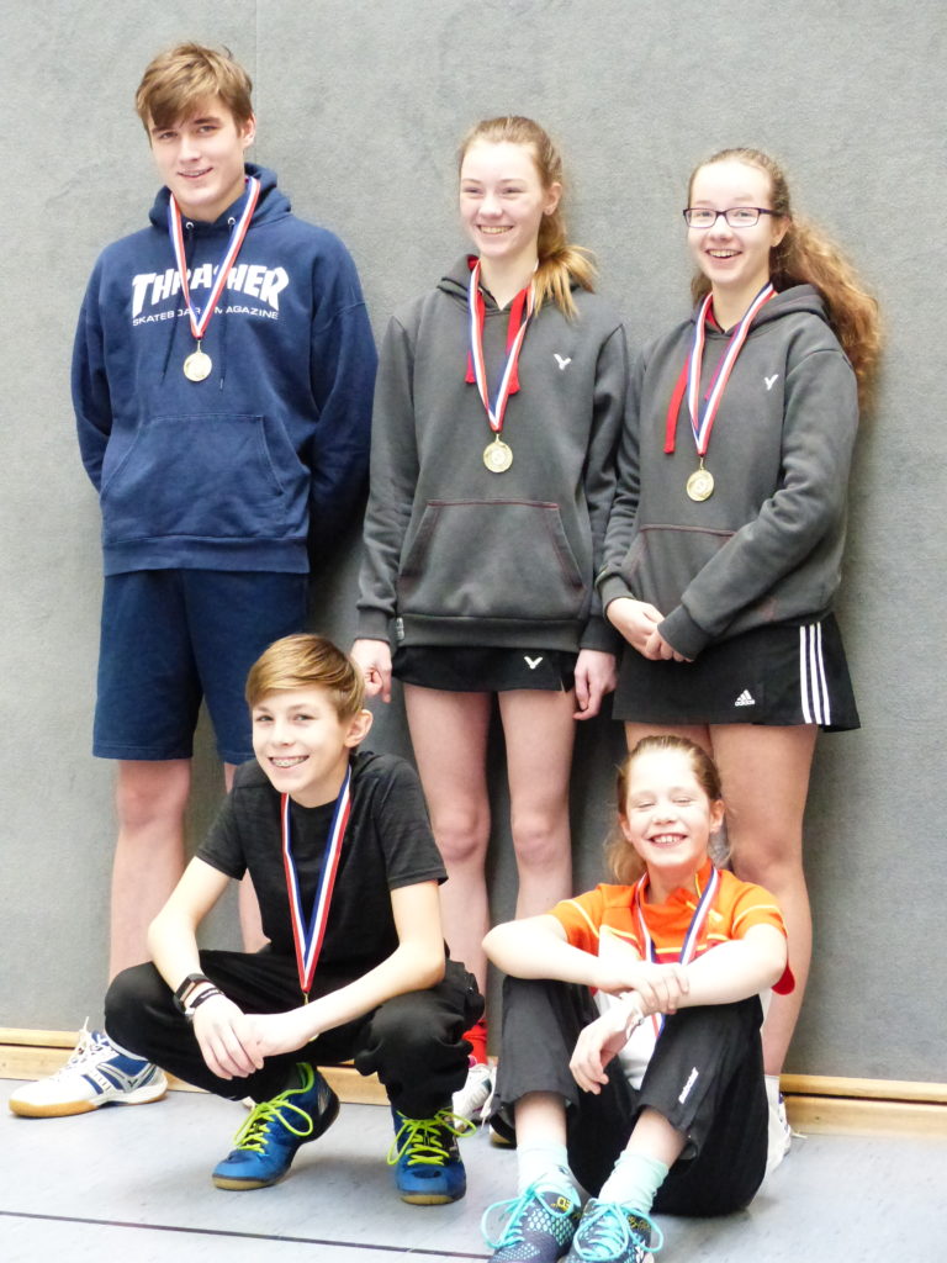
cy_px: 632
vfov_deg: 27.0
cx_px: 474
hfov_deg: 20.4
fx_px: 2626
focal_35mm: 72
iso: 1600
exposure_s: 1/125
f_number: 2.8
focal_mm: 13
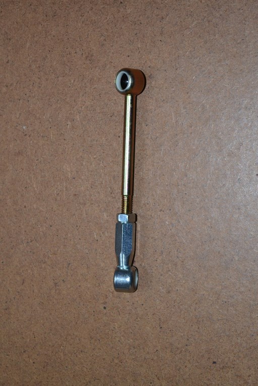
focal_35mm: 82
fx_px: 887
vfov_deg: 24.6
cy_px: 193
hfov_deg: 16.6
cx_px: 129
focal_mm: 55
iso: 1250
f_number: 5.6
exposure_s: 1/60
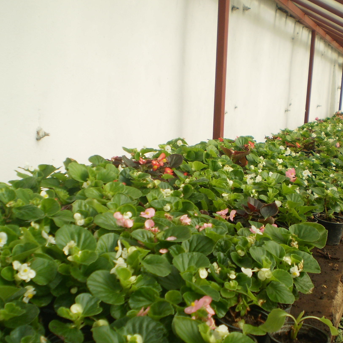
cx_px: 223
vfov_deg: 34.0
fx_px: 561
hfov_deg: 33.8
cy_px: 188
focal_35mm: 50
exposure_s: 1/800
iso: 64
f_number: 3.1
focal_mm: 6.3
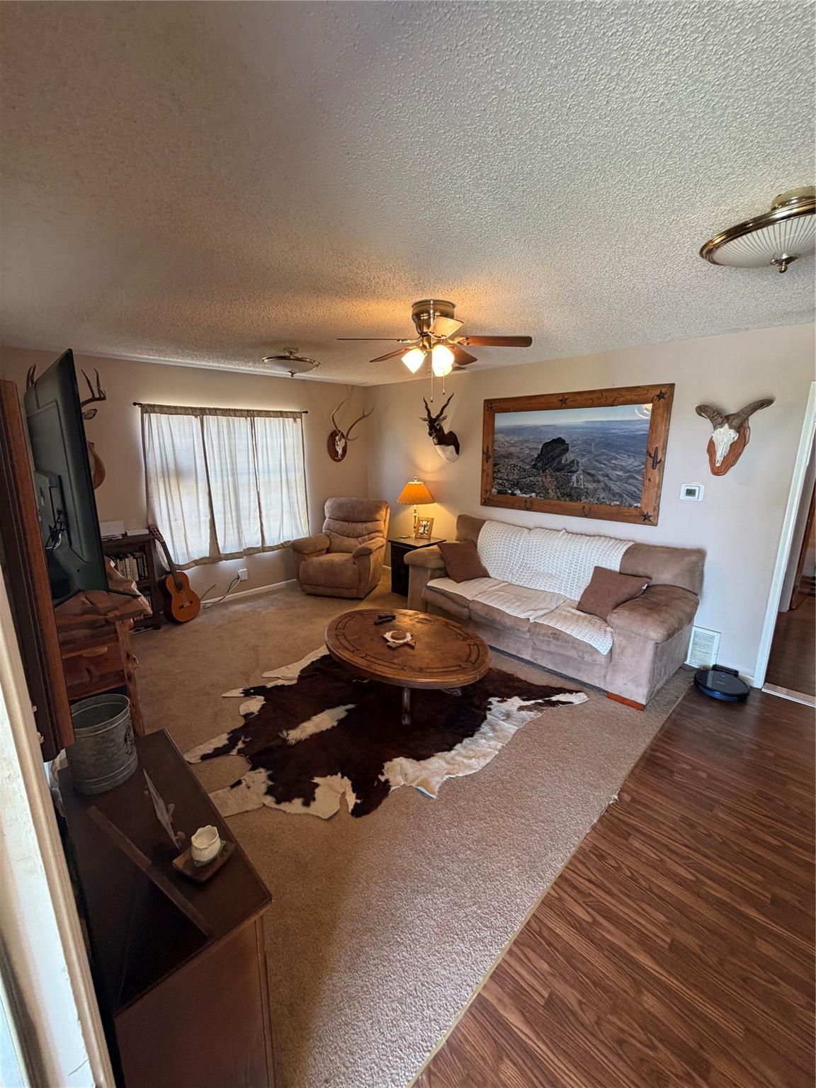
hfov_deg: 85.7
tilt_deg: -12.7
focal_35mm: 14
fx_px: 440
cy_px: 544
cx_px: 408
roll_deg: +0.4
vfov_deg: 102.1
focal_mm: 2.22
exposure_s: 1/60
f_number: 2.2
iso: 250
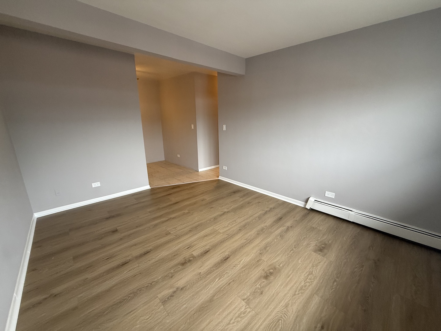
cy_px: 166
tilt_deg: -10.2
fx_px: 178
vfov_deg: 85.7
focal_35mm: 14
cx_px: 220
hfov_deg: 102.1
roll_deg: -0.4
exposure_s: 1/99
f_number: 2.2
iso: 160
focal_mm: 2.22
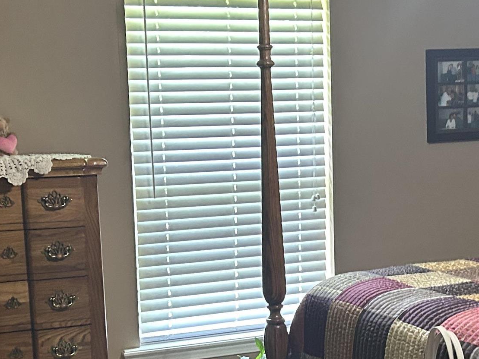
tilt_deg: -7.7
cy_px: 280
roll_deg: +2.3
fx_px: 996
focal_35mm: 72
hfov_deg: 26.9
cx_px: 299
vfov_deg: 20.2
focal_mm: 5.7
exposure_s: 1/40
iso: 400
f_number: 1.5
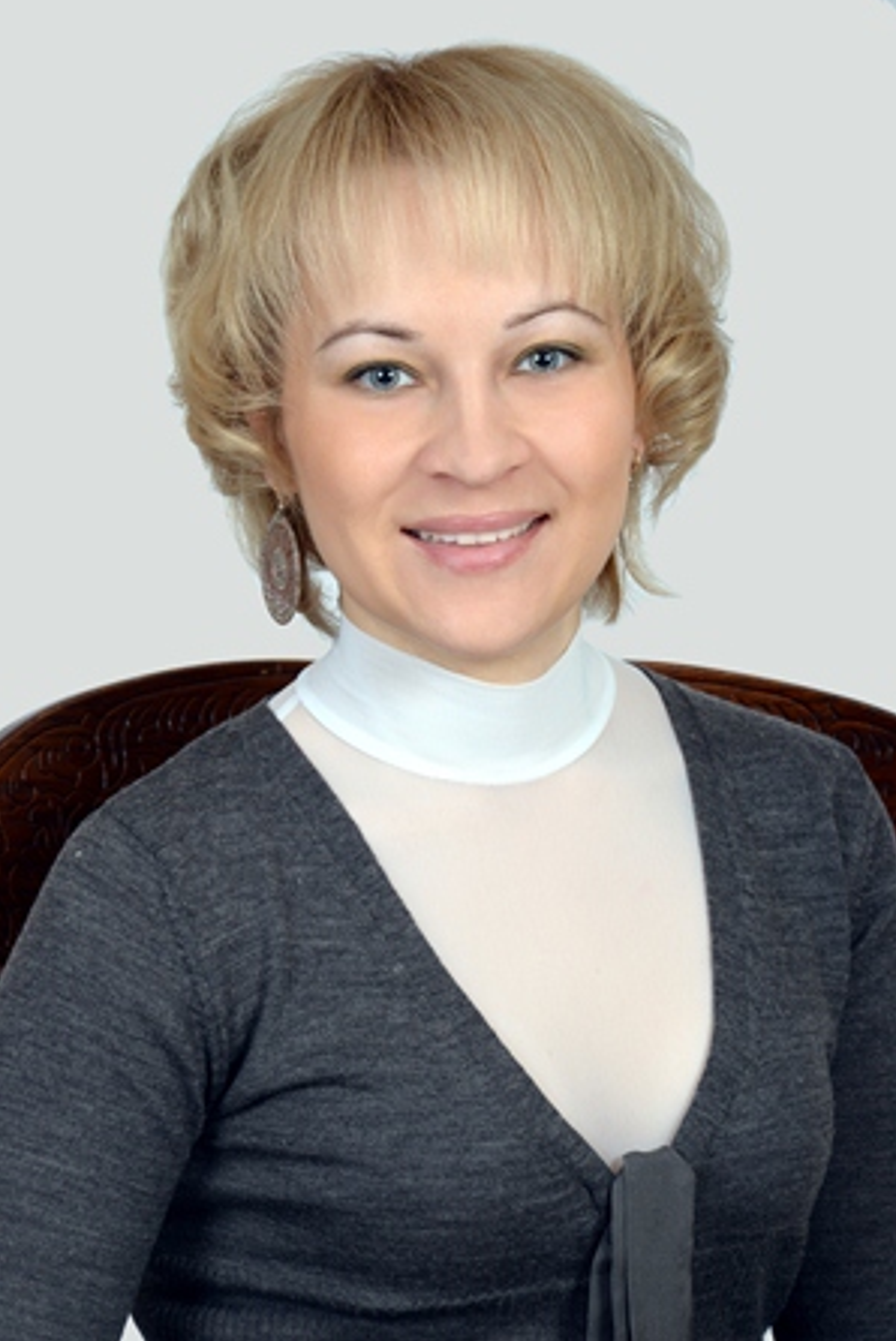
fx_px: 5945
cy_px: 675
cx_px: 448
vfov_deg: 12.9
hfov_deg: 8.6
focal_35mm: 160
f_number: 11
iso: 200
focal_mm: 105
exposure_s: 1/200
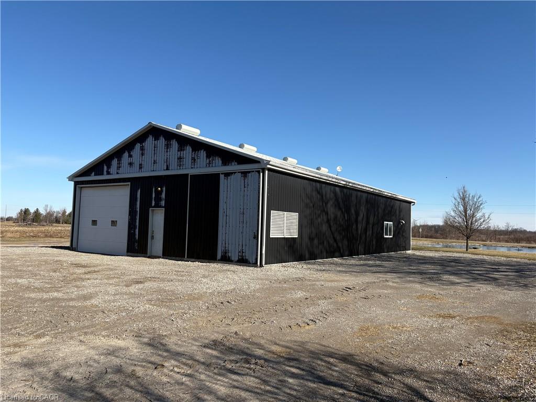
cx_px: 268
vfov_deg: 53.1
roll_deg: -0.5
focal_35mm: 26
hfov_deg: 67.3
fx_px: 403
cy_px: 201
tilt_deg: +3.9
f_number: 1.6
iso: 50
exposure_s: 1/3279
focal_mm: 5.96
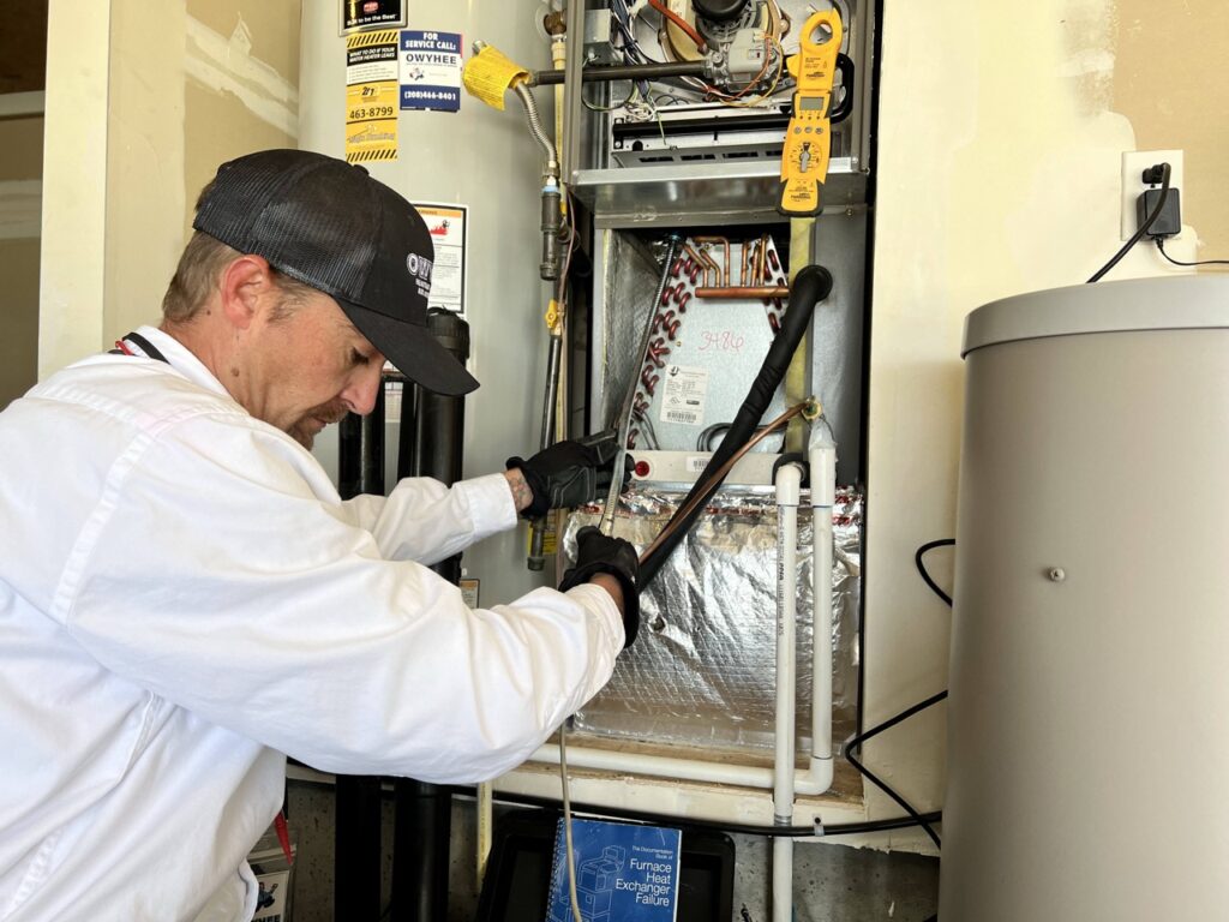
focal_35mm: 26
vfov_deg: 53.1
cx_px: 614
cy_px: 461
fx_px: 923
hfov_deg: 67.3
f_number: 1.5
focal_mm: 5.7
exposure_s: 1/121
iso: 40
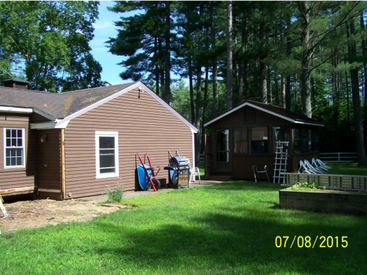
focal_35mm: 38
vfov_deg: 37.8
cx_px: 184
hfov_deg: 49.0
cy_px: 138
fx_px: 403
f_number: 2.8
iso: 80
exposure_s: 1/800
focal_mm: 6.3
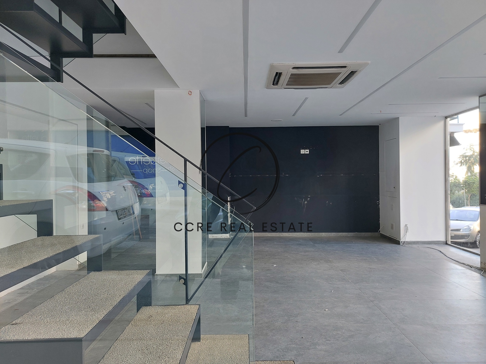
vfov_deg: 54.9
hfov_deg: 69.4
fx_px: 351
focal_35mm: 25
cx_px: 243
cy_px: 182
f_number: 1.8
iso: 80
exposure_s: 1/60
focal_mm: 5.23
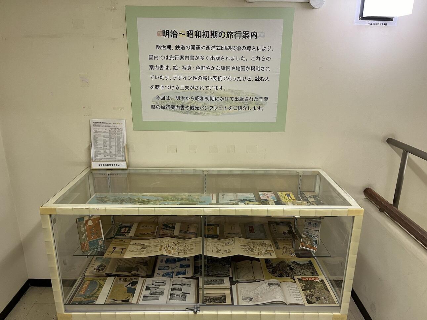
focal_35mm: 26
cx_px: 214
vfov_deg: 53.1
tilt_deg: -17.5
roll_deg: -1.0
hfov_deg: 67.3
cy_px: 160
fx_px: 321
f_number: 1.6
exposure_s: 1/50
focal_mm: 5.1
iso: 80
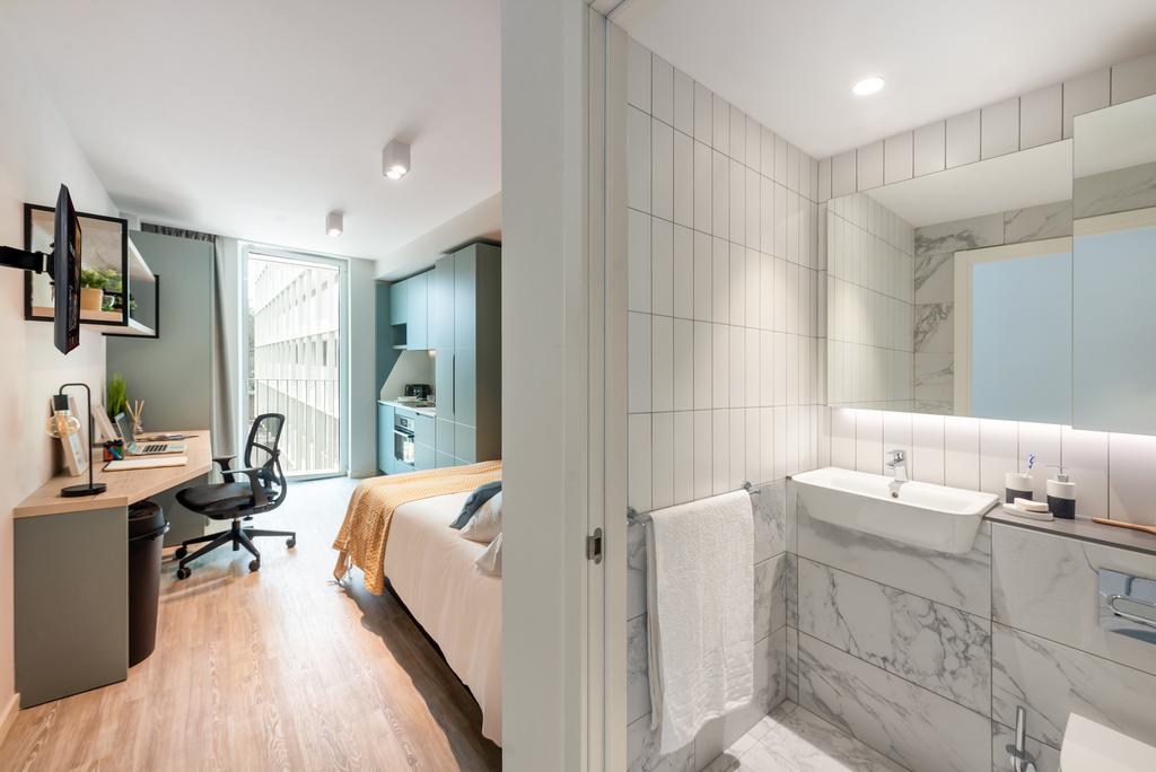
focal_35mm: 14
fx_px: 450
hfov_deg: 104.2
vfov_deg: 81.3
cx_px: 578
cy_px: 386
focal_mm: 14
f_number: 6.3
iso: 100
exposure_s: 1/13
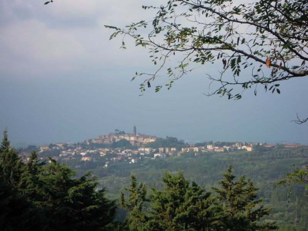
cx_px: 154
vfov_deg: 10.6
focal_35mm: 140
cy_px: 116
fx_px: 1246
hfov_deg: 14.1
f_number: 6.6
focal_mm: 25
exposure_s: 1/320
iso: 100
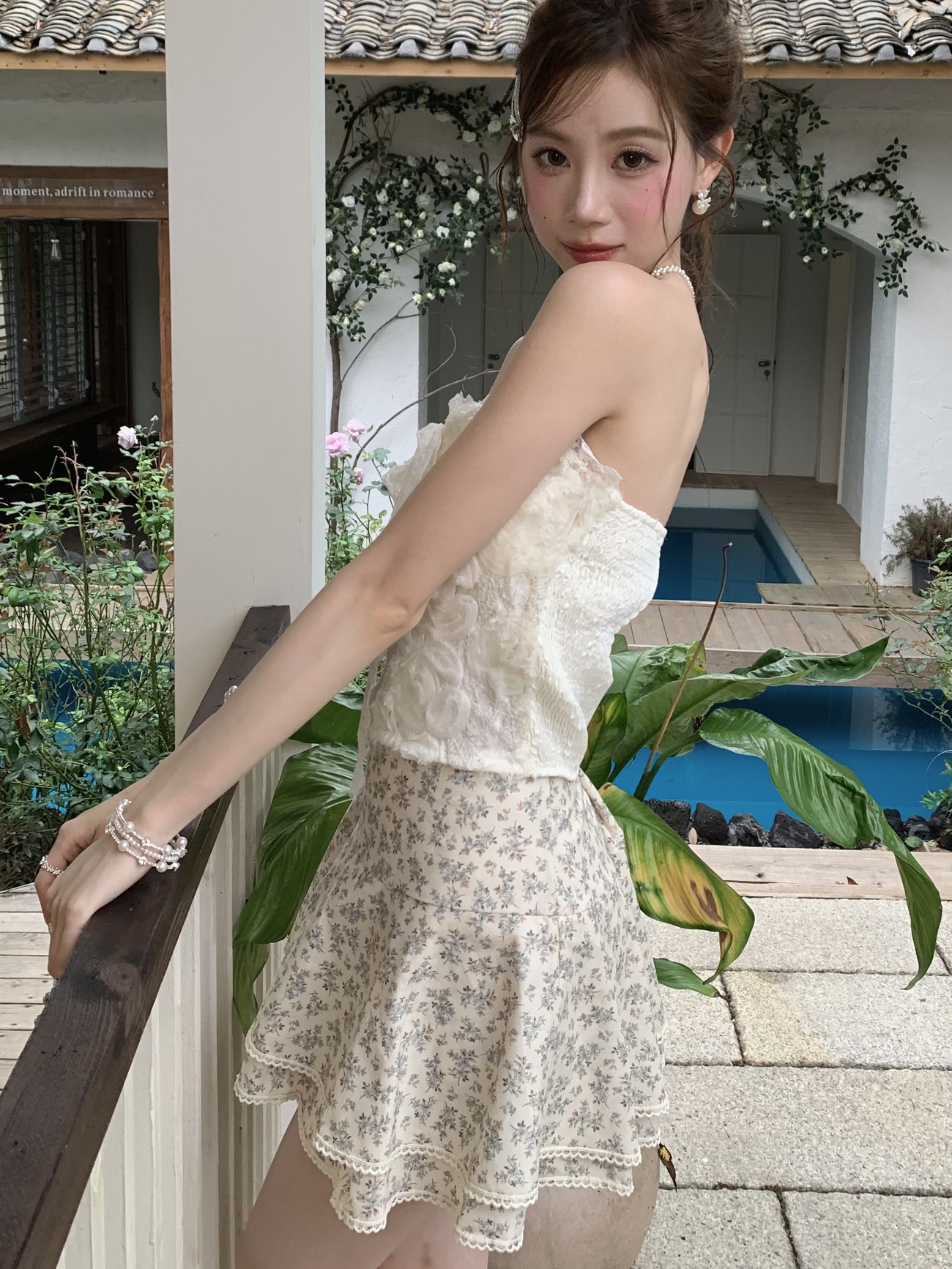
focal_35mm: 36
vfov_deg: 50.3
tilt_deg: -7.3
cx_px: 492
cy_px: 412
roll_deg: -0.7
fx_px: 1320
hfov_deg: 39.7
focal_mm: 4.25
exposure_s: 1/84
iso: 100
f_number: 1.8
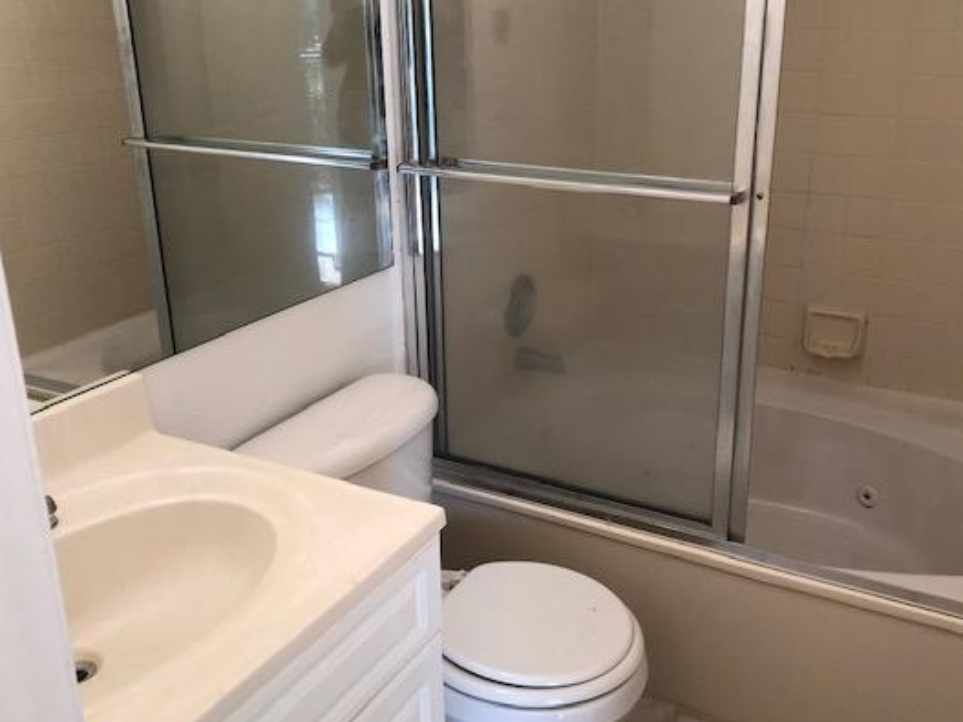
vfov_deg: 41.8
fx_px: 946
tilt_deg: -19.2
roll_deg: +0.2
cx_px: 552
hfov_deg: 53.8
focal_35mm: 34
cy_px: 334
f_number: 1.8
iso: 40
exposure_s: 1/24
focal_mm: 3.99
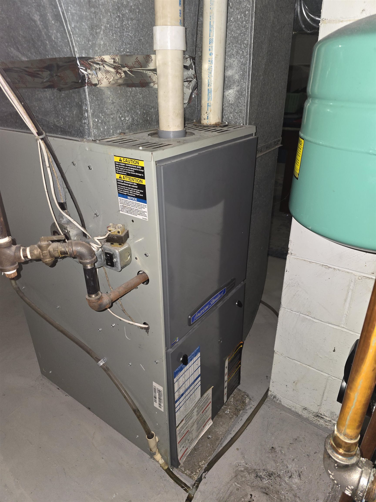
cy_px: 251
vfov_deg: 73.9
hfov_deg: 58.9
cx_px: 188
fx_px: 333
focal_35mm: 23
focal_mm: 6.3
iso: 125
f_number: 1.7
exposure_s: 1/20.4
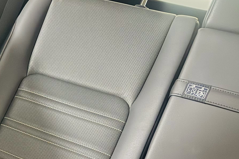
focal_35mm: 56
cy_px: 160
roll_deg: -10.6
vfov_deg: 23.2
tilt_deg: -27.5
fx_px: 372
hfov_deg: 31.5
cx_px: -25
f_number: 1.78
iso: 1250
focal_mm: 6.76
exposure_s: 1/30
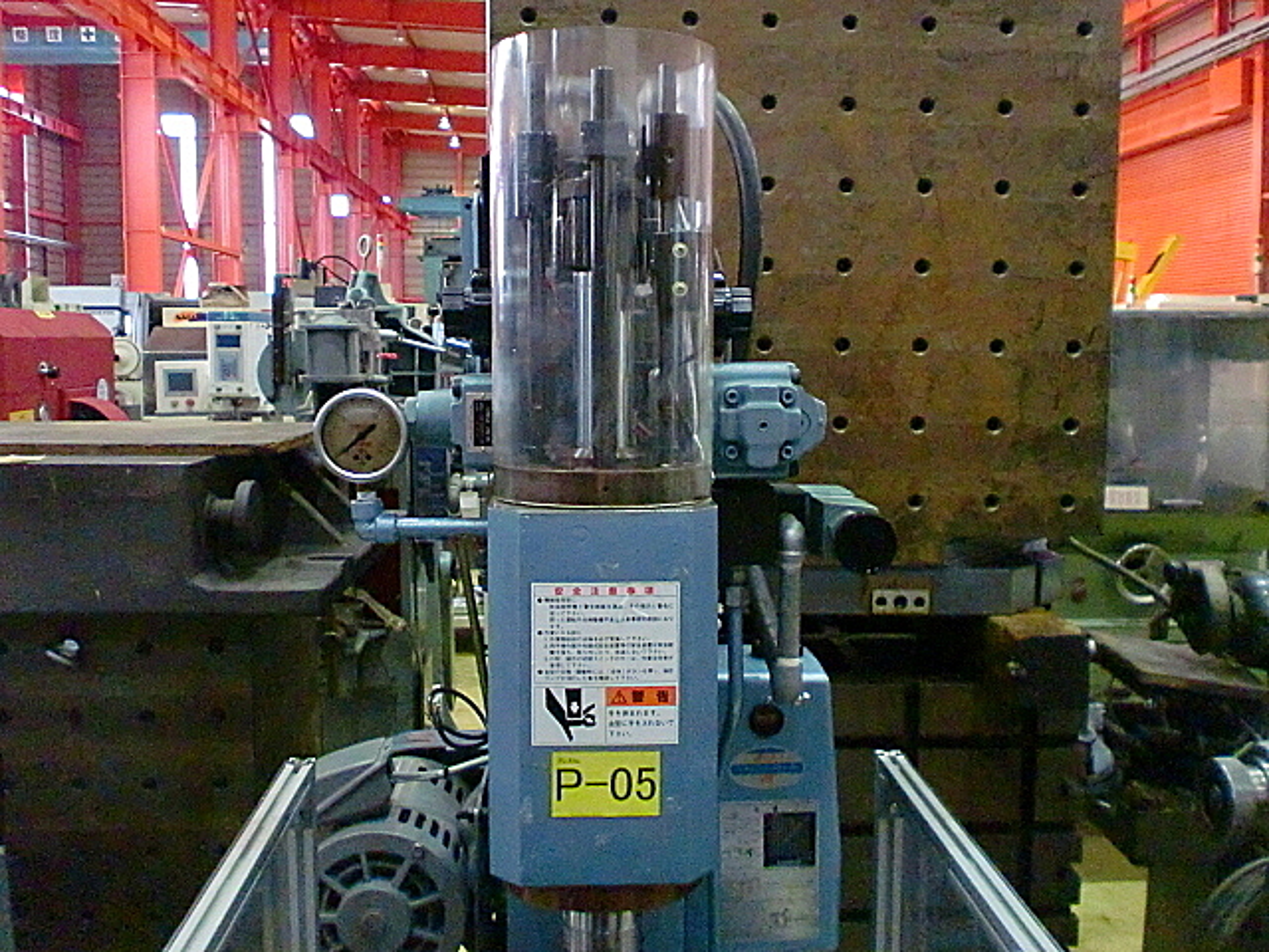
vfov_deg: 40.7
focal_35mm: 35
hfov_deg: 52.6
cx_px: 634
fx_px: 1283
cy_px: 476
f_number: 3.1
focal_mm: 6.3
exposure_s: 1/60
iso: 1000
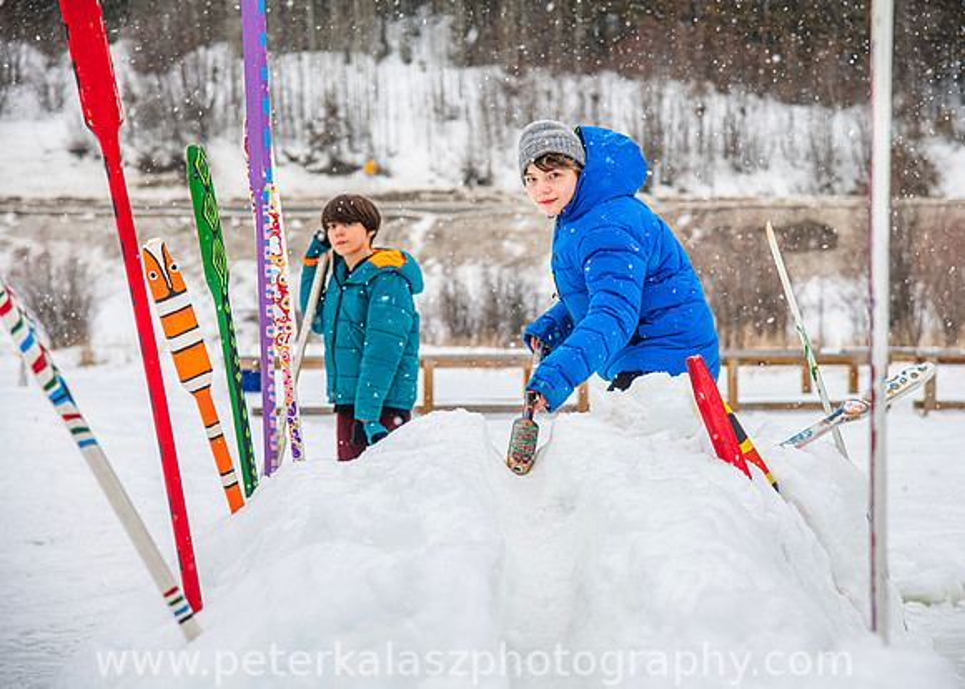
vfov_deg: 14.0
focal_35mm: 103
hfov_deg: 19.5
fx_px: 2814
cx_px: 517
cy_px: 344
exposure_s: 1/160
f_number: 5.6
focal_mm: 98
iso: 220
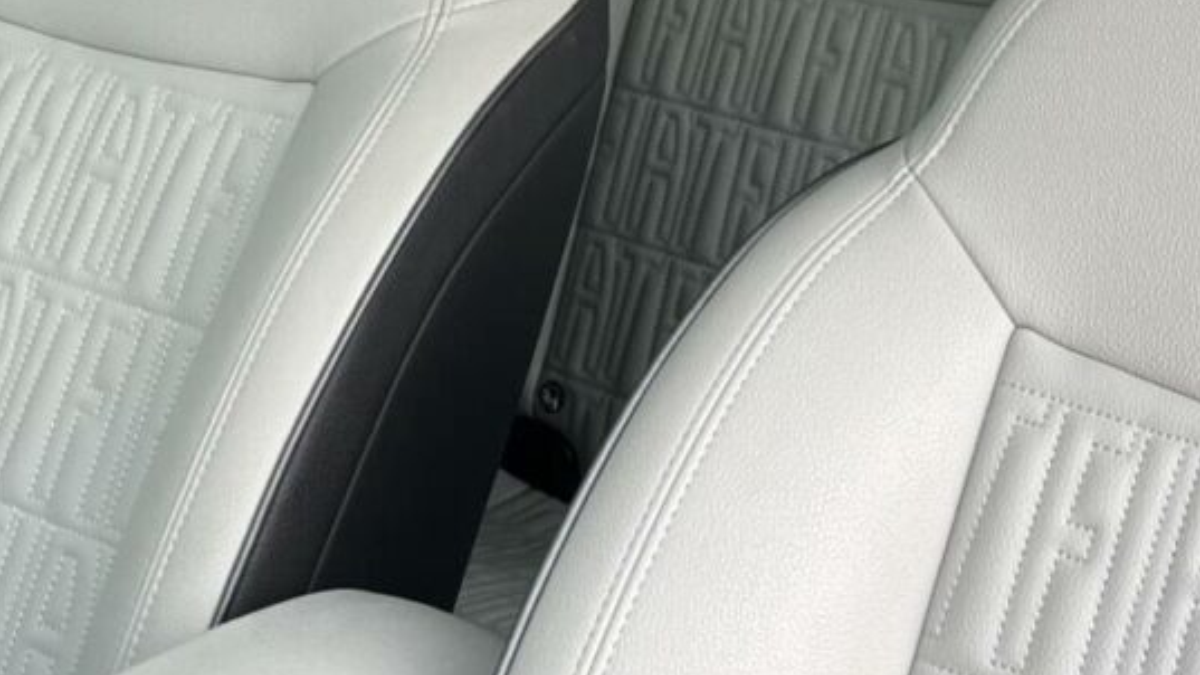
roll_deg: -2.9
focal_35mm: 81
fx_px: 2577
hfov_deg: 26.2
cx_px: 668
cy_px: -514
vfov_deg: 13.5
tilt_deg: -0.4
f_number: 1.6
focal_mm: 5.1
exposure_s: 1/180
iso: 40
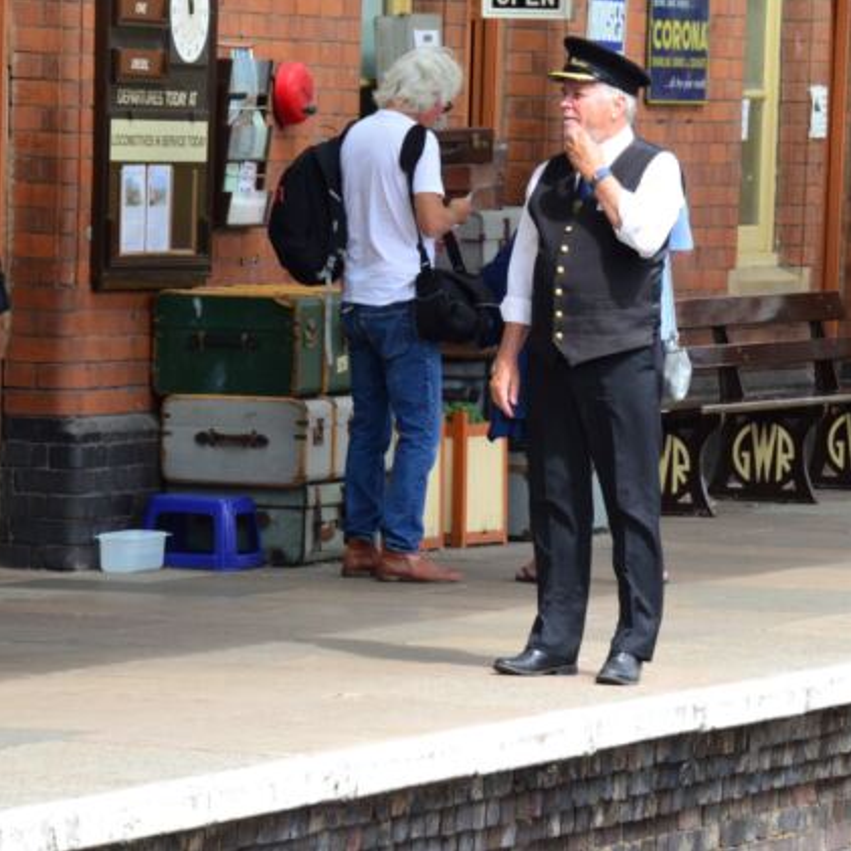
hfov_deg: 6.0
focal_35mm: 290
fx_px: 8066
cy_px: 426
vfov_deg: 6.0
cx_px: 548
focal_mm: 150
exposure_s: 1/320
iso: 1250
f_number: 16
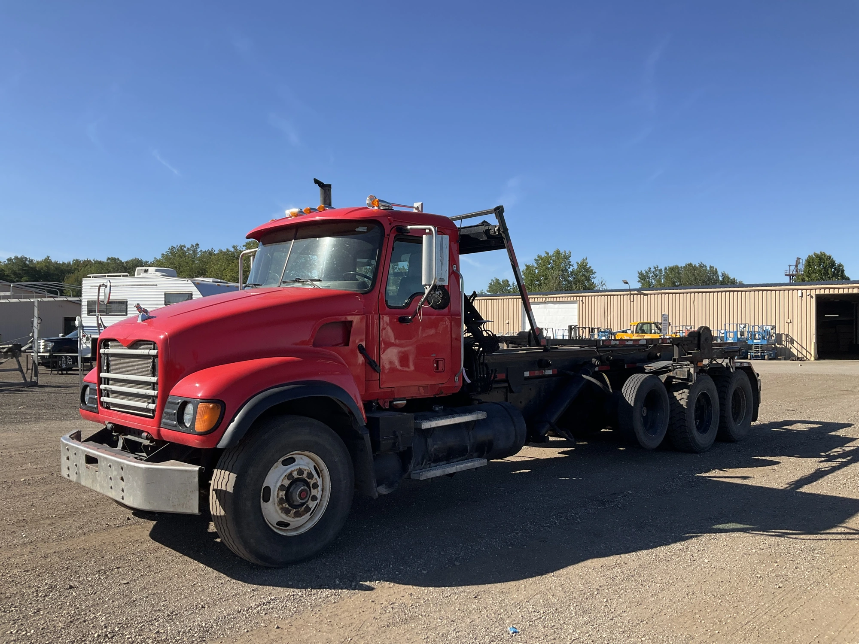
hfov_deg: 61.7
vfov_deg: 48.2
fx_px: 720
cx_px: 430
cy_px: 322
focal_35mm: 29
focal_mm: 3
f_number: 1.8
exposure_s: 1/1412
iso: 25
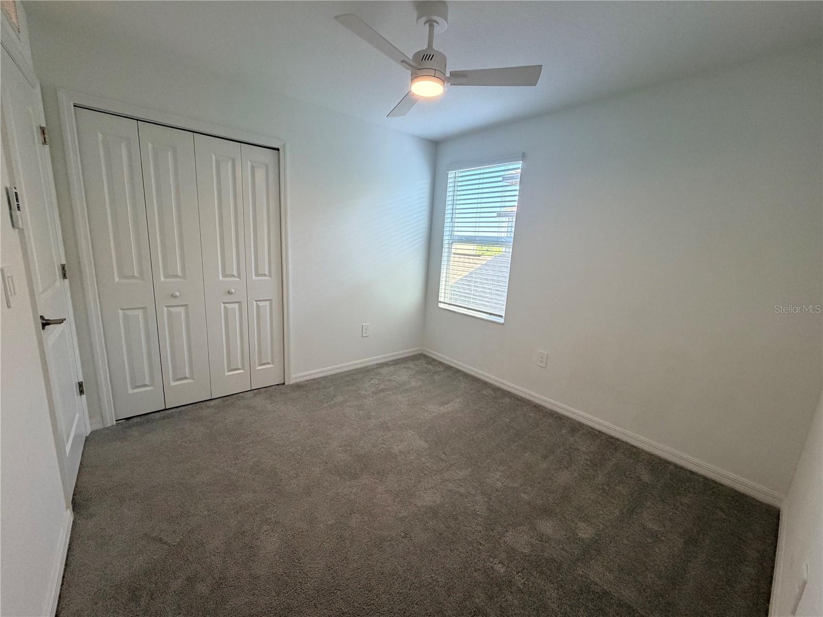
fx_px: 333
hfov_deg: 102.1
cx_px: 412
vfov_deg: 85.7
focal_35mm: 14
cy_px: 308
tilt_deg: -10.6
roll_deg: -2.7
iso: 320
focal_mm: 2.22
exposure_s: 1/120
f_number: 2.2
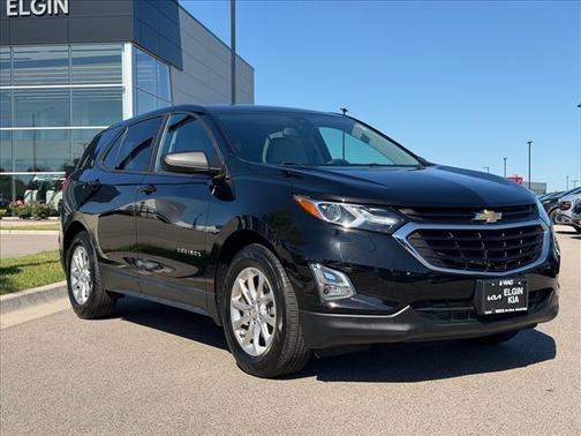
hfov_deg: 39.7
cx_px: 290
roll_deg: +0.5
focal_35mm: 48
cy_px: 218
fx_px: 806
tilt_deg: -0.2
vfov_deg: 30.3
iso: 80
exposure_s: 1/4329
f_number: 1.78
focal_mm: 6.76
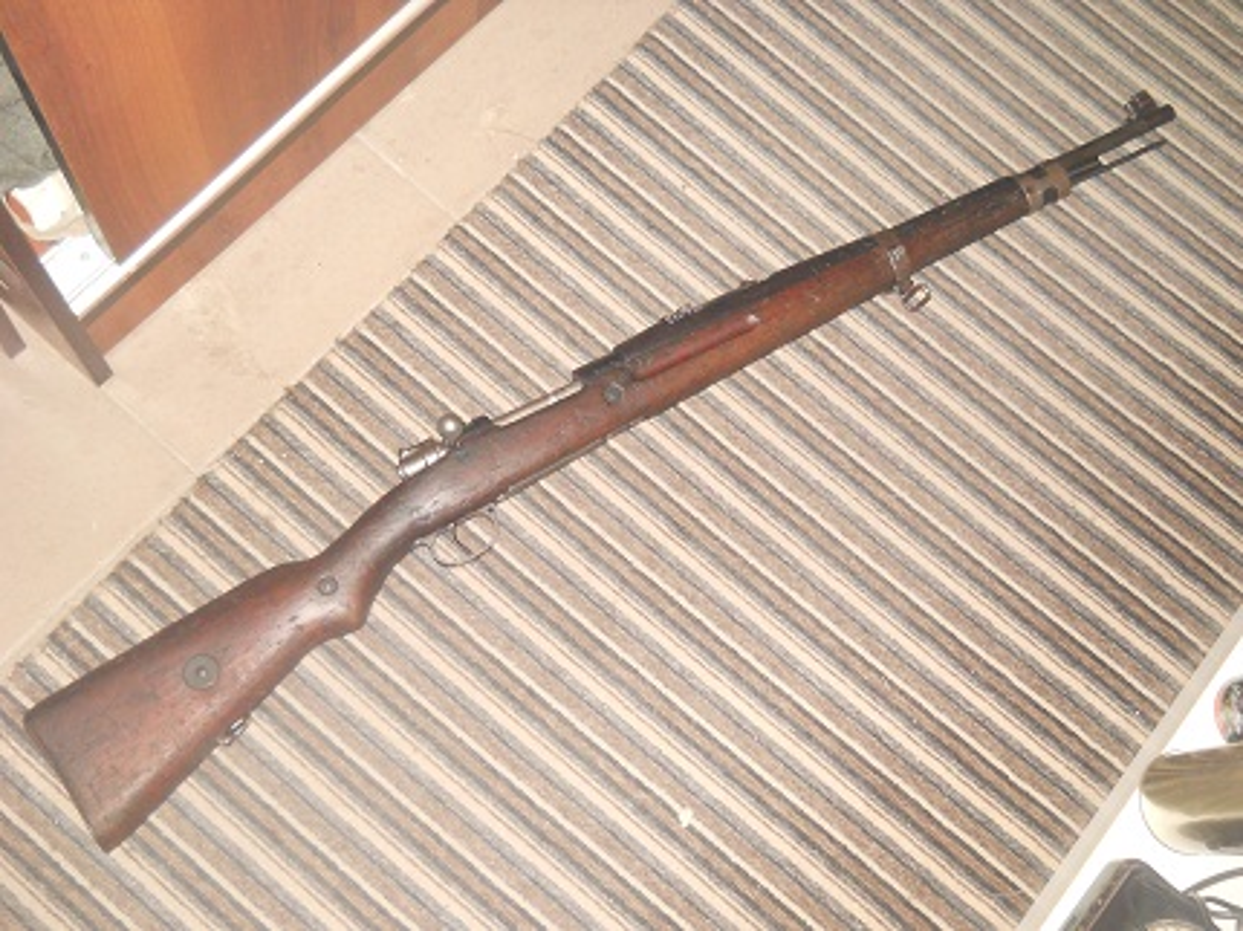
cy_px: 466
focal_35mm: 41
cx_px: 622
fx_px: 1471
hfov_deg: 45.8
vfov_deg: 35.1
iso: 250
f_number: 3.1
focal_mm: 6.72
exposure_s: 1/30
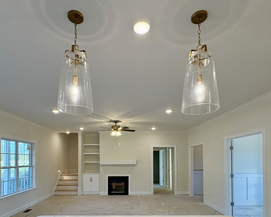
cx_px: 128
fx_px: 176
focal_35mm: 22
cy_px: 156
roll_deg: +0.9
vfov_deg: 60.5
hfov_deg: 75.0
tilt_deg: +1.9
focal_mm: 2.22
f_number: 2.2
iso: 125
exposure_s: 1/132
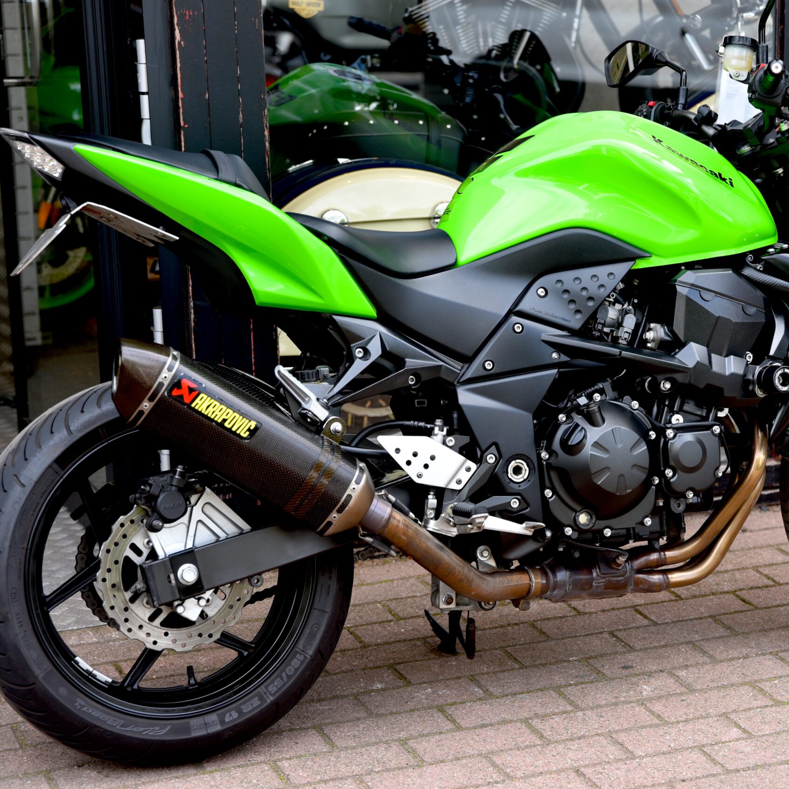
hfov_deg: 19.2
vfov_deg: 19.3
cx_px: 515
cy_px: 393
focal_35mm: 90
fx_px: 2321
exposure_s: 1/60
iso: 100
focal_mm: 70
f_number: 4
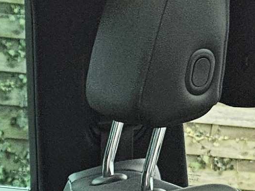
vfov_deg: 7.2
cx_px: -106
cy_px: 621
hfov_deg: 10.9
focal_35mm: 176
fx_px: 1296
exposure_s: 1/180
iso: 100
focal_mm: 5.4
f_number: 1.8
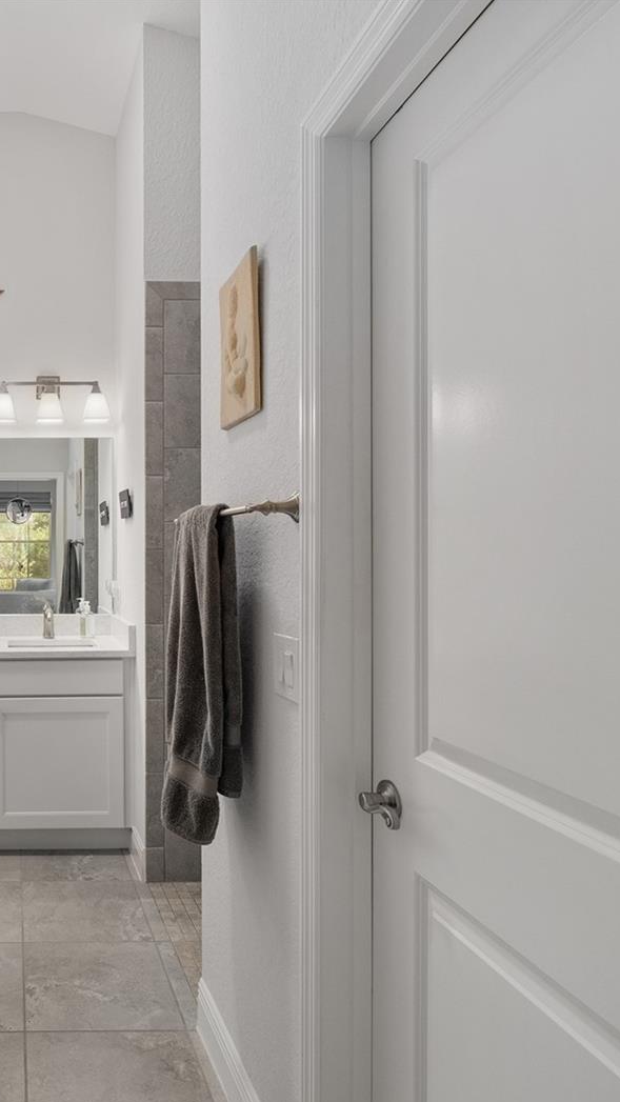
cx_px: 17
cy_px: 558
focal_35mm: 24
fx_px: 701
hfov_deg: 42.1
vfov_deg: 76.3
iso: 400
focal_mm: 15
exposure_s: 1/30
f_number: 8
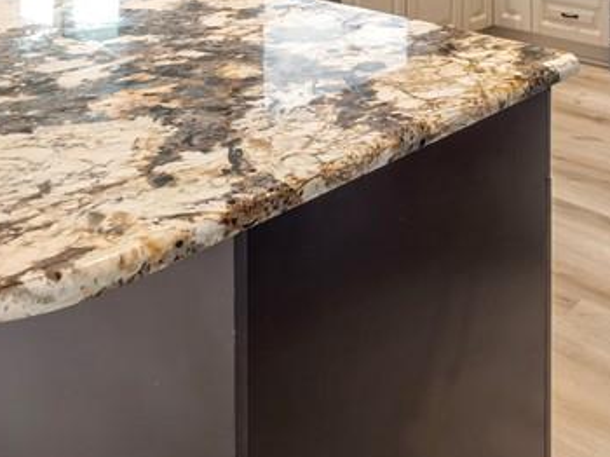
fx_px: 722
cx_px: 511
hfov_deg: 43.1
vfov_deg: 28.0
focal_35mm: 41
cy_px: -159
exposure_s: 1/10
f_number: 7.1
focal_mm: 7
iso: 200
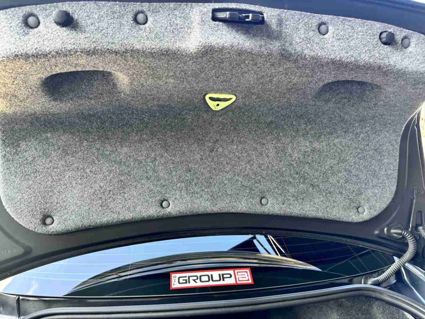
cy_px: 160
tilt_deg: -5.0
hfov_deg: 71.6
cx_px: 212
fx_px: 295
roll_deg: -1.8
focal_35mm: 24
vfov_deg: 56.8
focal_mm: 6.76
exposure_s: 1/121
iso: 125
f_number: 1.78
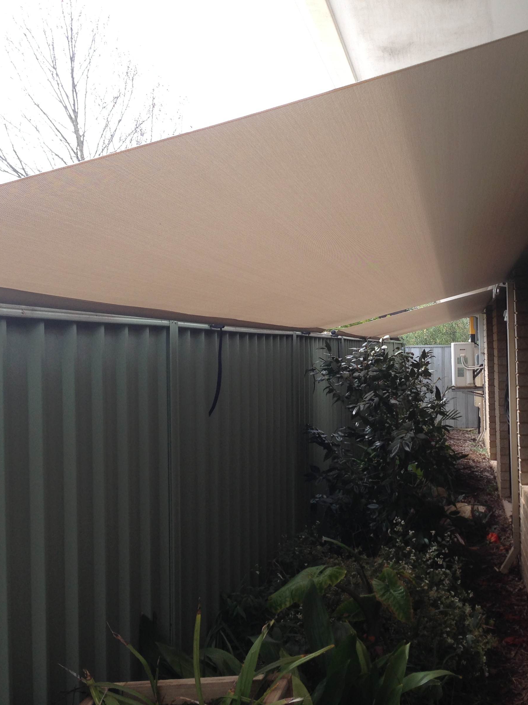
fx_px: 915
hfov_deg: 31.7
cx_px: 388
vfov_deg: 42.1
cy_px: 346
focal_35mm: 45
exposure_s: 1/352
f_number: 2.4
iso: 50
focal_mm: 4.13
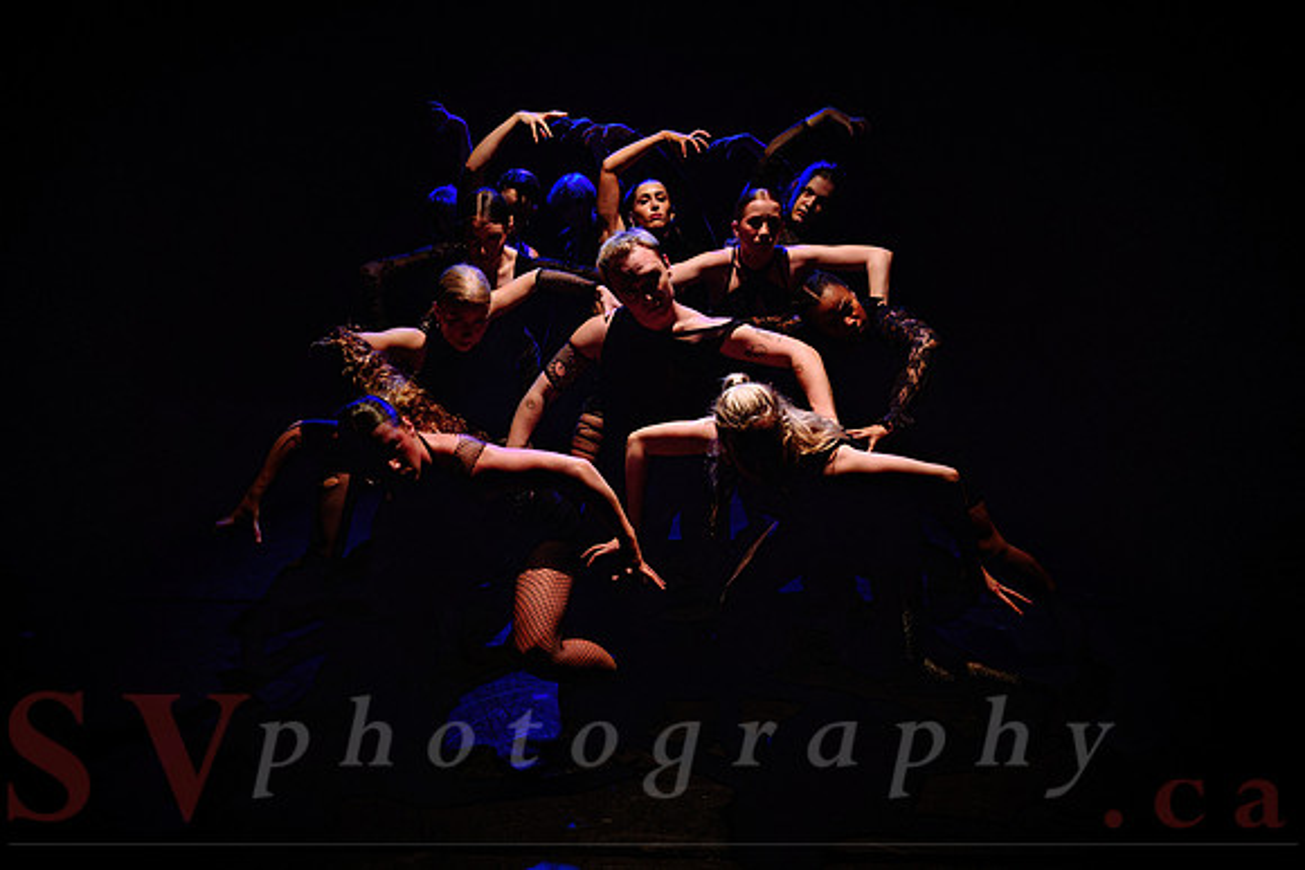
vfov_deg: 41.6
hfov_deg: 58.8
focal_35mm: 32
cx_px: 505
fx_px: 1143
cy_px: 496
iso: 5000
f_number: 2.8
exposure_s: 1/300
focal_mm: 24
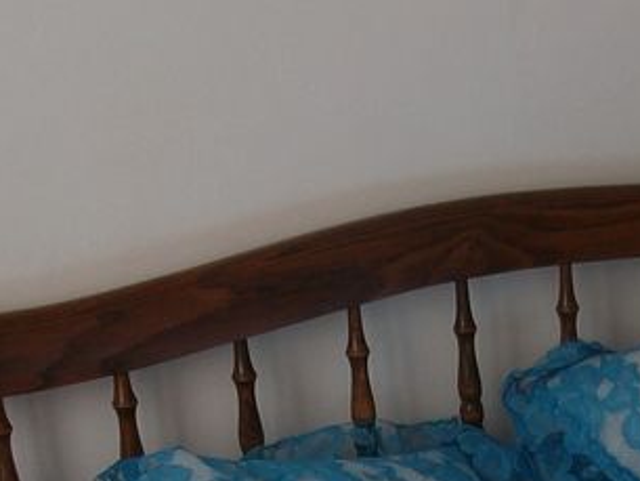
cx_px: 575
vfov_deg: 13.5
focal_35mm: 105
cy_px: 651
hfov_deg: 18.4
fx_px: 1942
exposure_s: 1/101
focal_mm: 5.7
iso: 80
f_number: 2.9
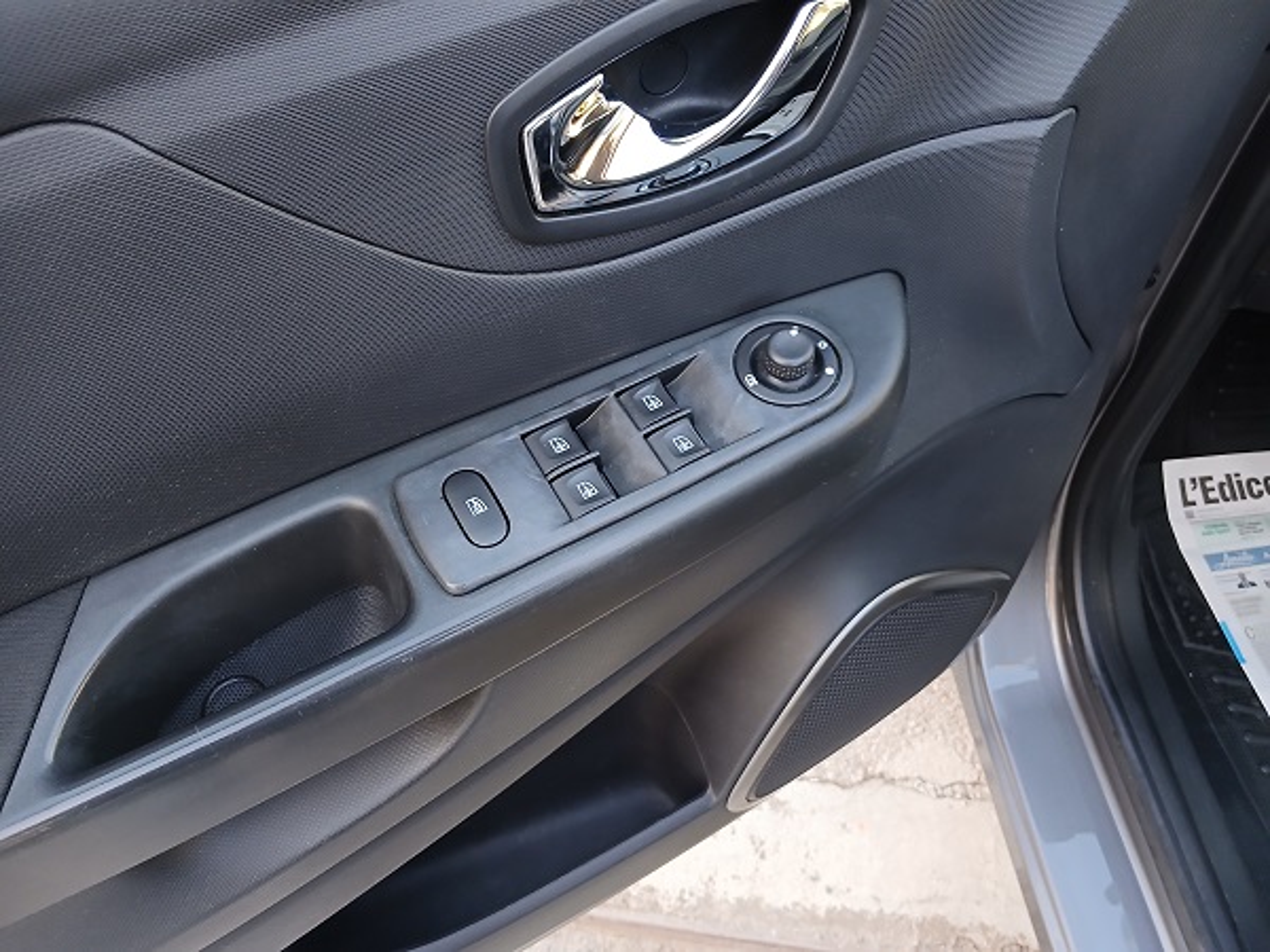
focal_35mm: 27
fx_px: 991
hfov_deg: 65.3
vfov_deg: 51.4
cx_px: 635
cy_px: 476
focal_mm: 3.98
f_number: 1.8
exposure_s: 1/50
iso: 200
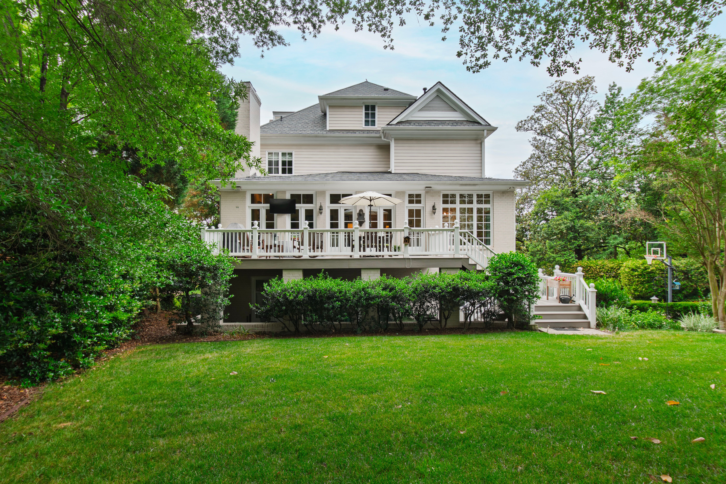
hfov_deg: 90.0
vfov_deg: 67.4
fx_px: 363
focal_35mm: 18
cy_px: 242
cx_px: 363
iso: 100
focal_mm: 12
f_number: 8
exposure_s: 1/25
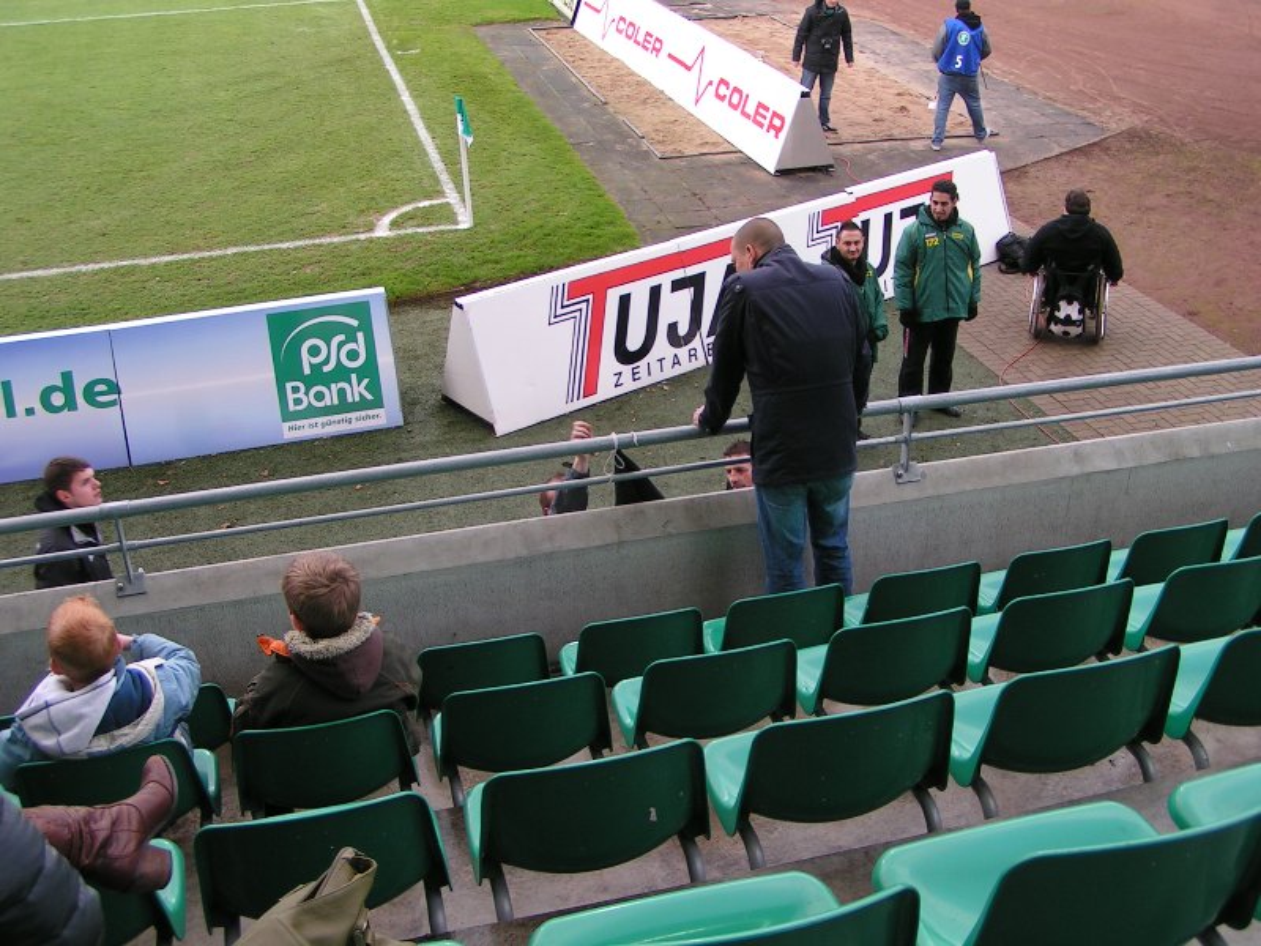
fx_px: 1384
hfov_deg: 49.0
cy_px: 473
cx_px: 630
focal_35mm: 38
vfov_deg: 37.7
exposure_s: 1/60
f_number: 4
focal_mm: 5.8
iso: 50
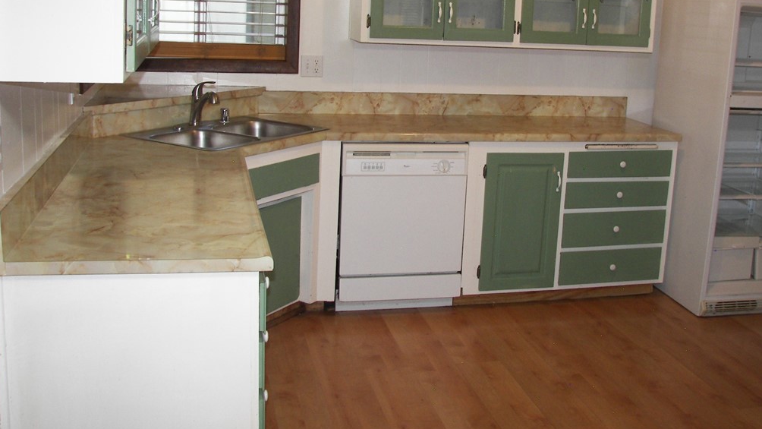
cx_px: 383
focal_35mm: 40
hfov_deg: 50.5
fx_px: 808
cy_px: 165
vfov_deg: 29.6
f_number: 2.8
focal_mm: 6
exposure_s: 1/30
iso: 100
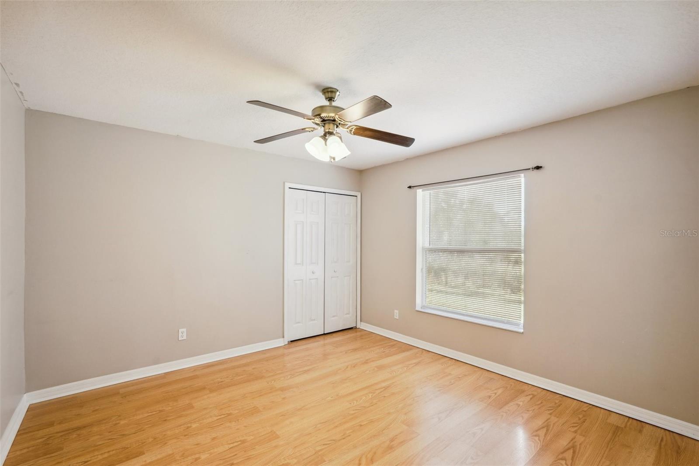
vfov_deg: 73.7
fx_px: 311
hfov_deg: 96.7
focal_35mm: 16
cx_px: 350
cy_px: 233
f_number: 8
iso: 400
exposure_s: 1/30
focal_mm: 16
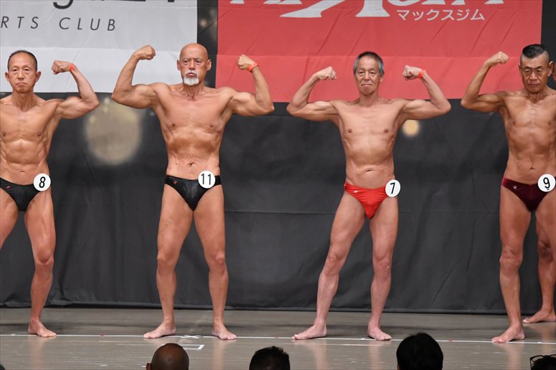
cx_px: 278
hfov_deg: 10.2
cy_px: 185
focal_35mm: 202
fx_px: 3118
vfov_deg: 6.8
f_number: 5.6
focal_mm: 135
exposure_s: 1/400
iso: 5000
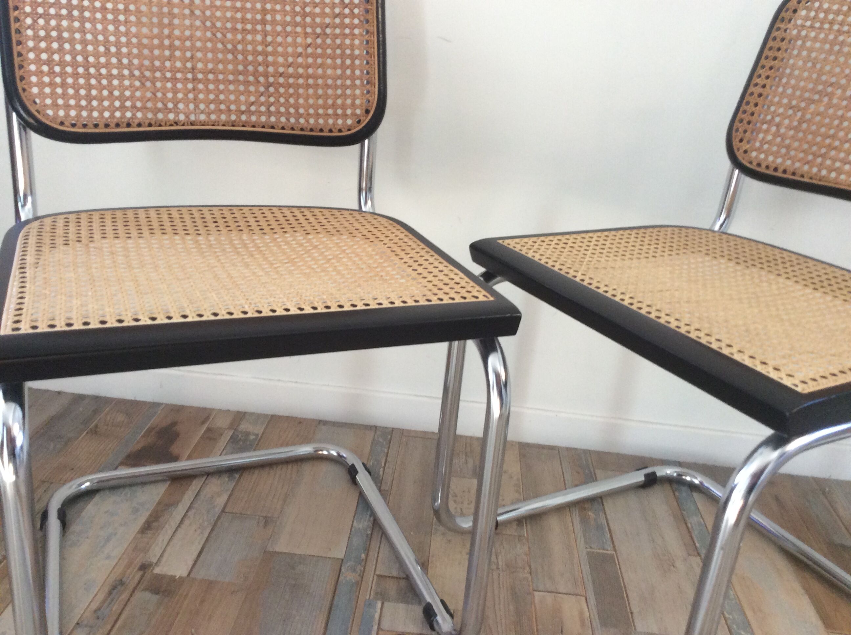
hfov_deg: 56.9
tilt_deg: -22.3
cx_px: 426
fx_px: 786
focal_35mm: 32
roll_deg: -5.9
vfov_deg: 44.1
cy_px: 318
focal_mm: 3.3
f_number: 2.4
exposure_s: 1/25
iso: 100
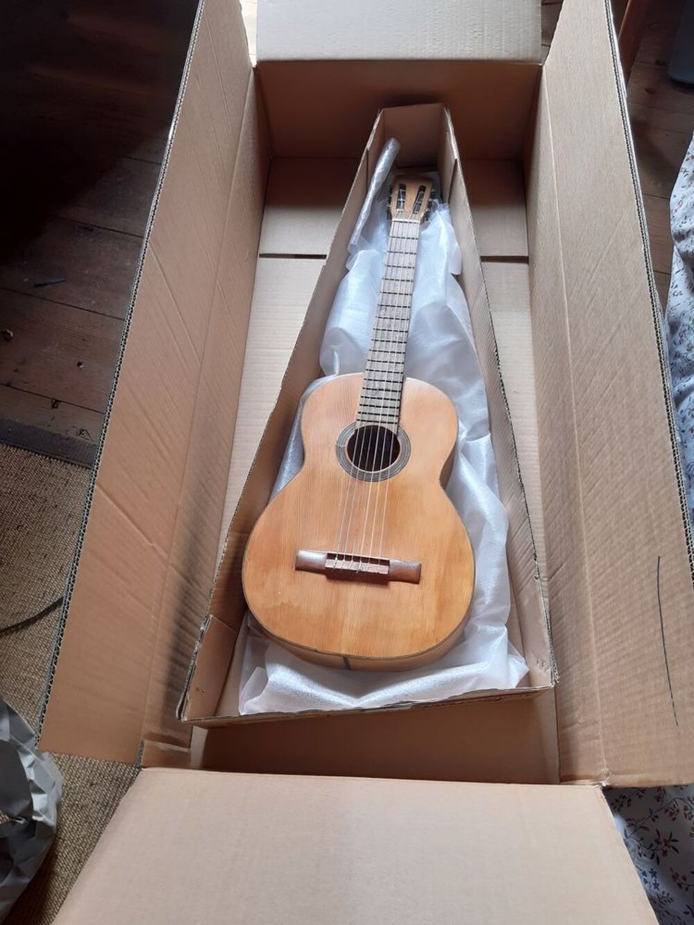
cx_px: 347
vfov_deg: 67.3
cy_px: 462
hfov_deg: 53.1
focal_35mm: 26
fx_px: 695
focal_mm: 3.92
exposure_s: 1/114
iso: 40
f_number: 1.7
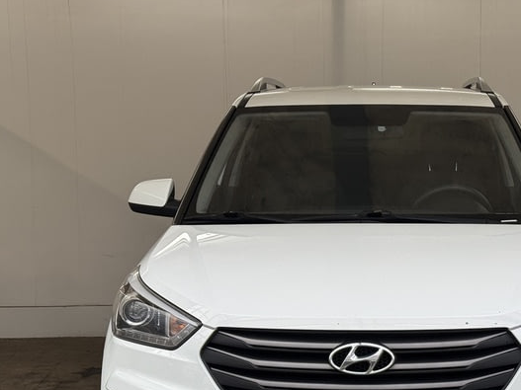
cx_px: 365
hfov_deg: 23.7
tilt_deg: -9.5
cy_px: 284
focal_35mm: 82
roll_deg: -0.8
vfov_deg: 17.9
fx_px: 1234
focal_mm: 6.76
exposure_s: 1/1366
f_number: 1.78
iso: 64
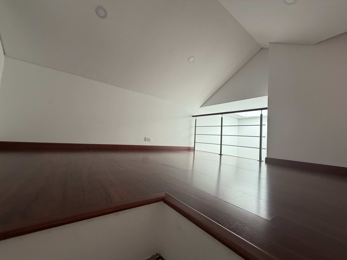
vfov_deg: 85.7
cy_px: 130
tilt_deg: +3.4
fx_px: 140
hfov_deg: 102.1
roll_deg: -4.1
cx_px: 174
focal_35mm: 14
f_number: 2.2
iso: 320
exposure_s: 1/121
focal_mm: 2.22
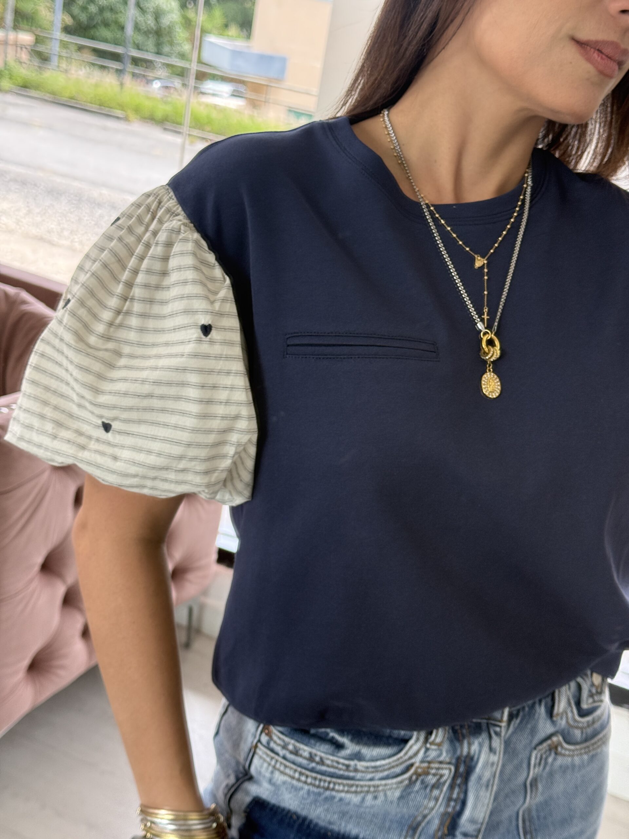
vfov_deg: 39.7
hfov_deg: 30.3
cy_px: 420
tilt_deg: -18.8
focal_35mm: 48
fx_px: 1163
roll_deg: -10.7
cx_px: 314
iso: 80
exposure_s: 1/129
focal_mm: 6.76
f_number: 1.78
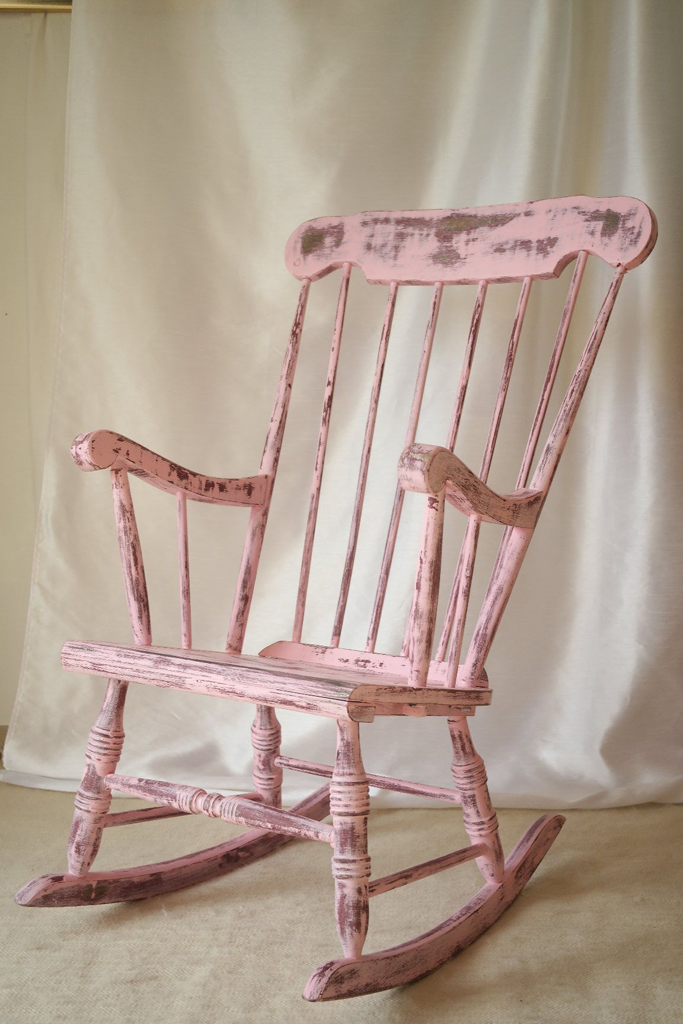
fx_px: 1309
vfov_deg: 42.7
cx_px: 342
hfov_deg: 29.2
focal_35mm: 46
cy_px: 512
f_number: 9
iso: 200
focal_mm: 30
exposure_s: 1/30
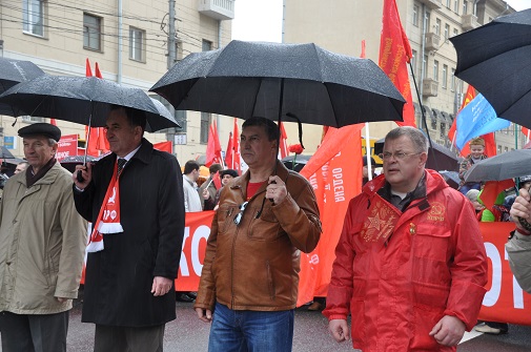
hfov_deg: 35.1
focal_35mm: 57
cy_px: 176
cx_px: 266
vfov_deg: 23.7
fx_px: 839
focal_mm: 38
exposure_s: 1/60
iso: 200
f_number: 8
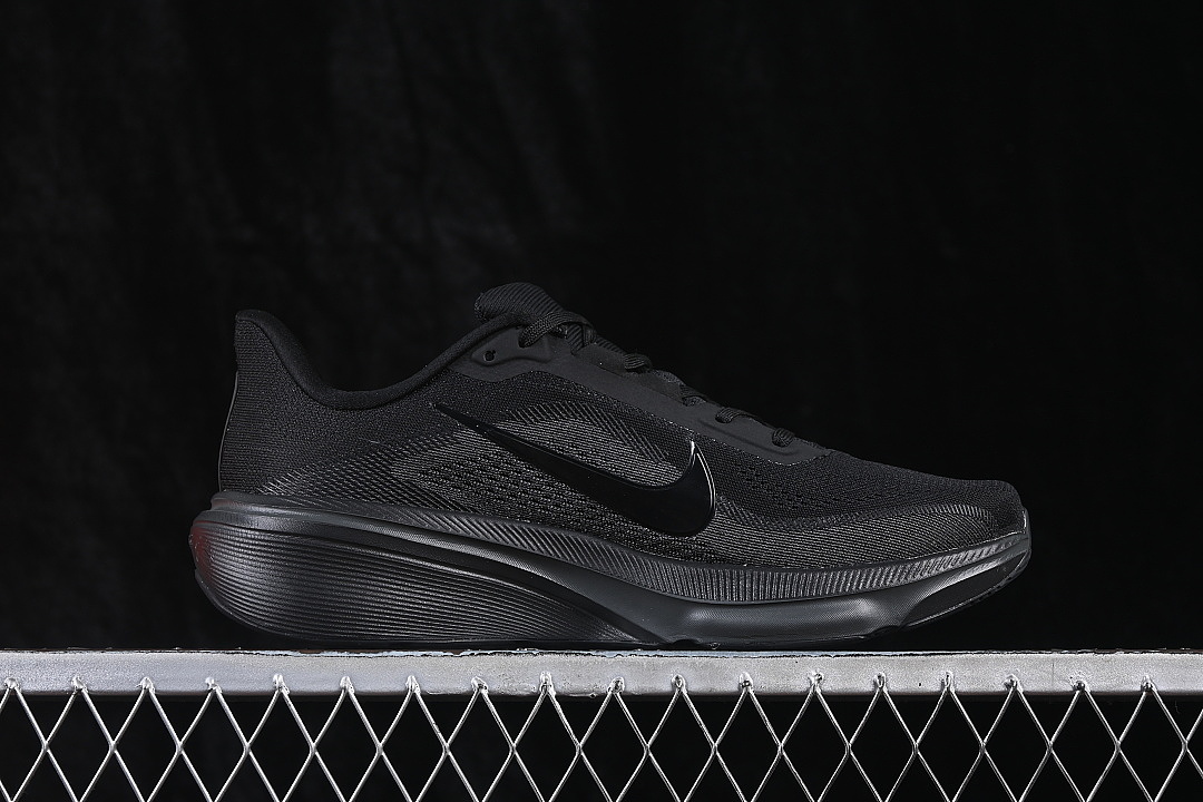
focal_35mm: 75
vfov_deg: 18.2
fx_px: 2506
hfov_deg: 27.0
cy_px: 401
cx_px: 602
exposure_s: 1/60
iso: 160
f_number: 6.3
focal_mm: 50
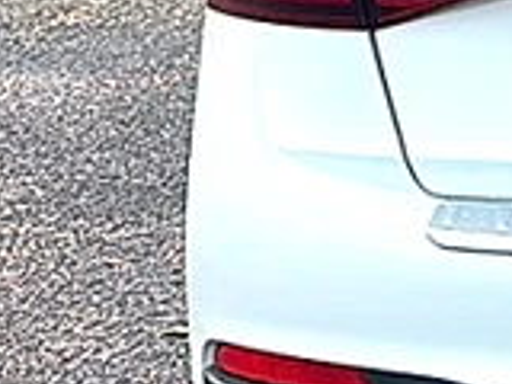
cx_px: 1040
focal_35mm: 166
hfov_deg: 10.8
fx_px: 2455
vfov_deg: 8.9
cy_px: 34
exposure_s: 1/1757
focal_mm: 6.86
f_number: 1.78
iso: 80
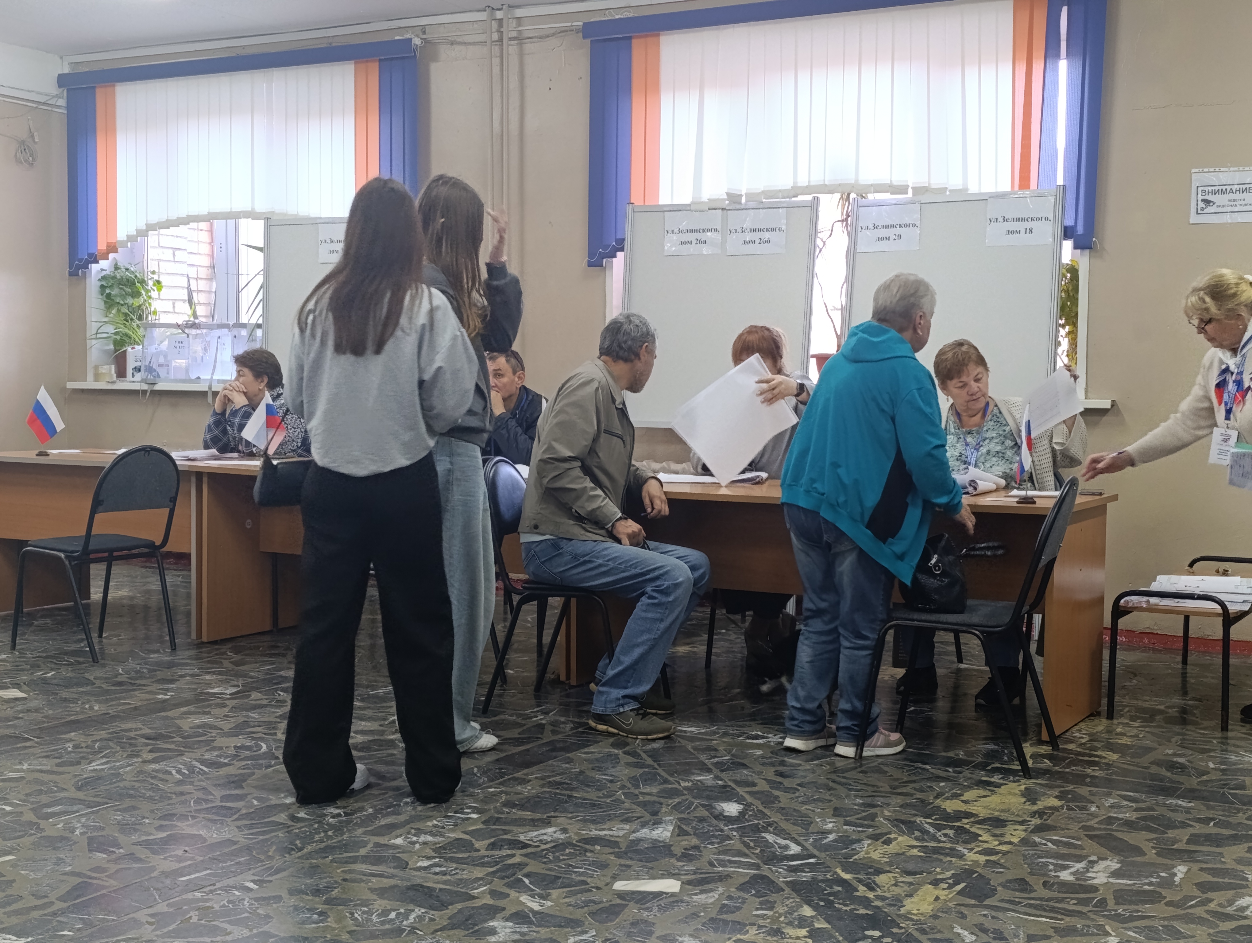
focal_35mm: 46
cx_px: 626
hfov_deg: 41.2
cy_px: 472
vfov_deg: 31.6
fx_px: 1666
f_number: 1.6
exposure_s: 1/50
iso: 640
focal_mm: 6.14
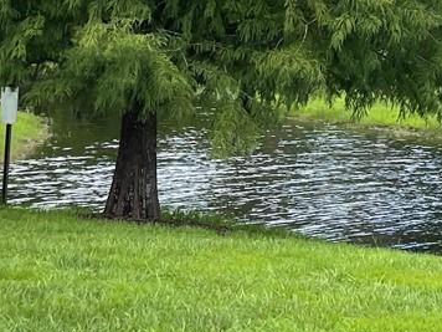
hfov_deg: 15.3
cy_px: -70
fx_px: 1494
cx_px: 693
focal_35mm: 117
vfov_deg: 12.4
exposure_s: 1/1020
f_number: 1.6
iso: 32
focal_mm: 5.1
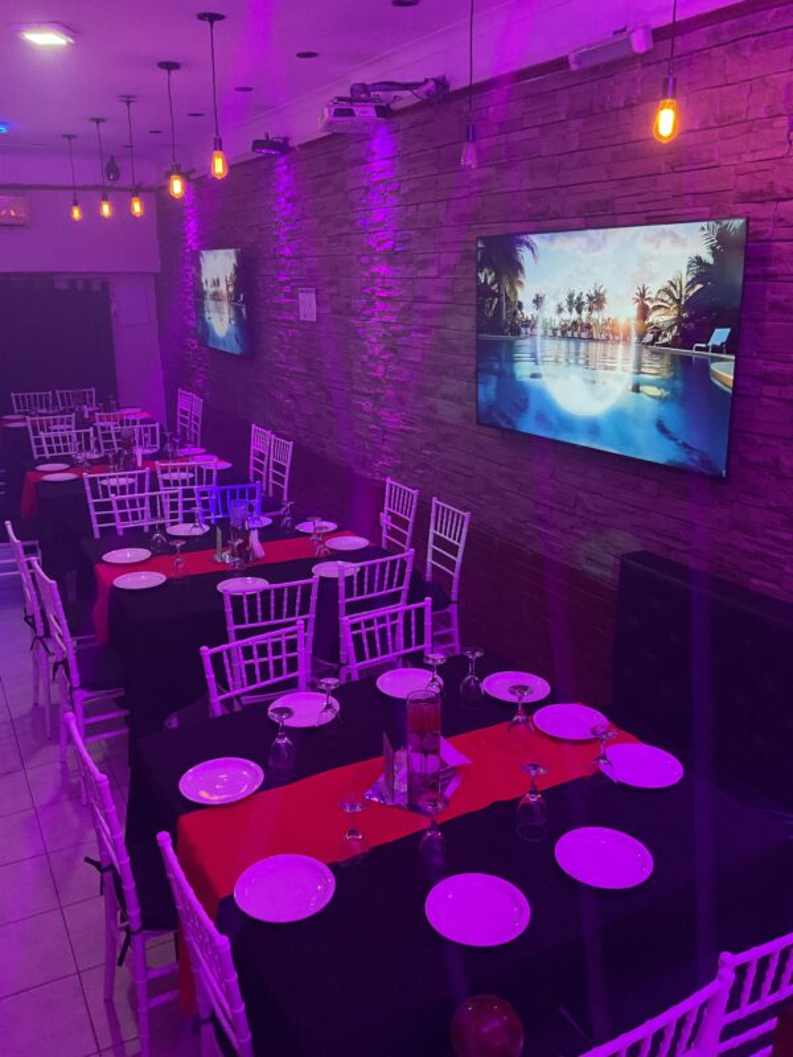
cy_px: 528
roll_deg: +0.6
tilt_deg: -17.4
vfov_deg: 61.7
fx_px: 886
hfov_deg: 48.2
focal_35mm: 29
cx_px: 396
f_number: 1.8
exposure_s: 1/60
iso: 160
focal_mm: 3
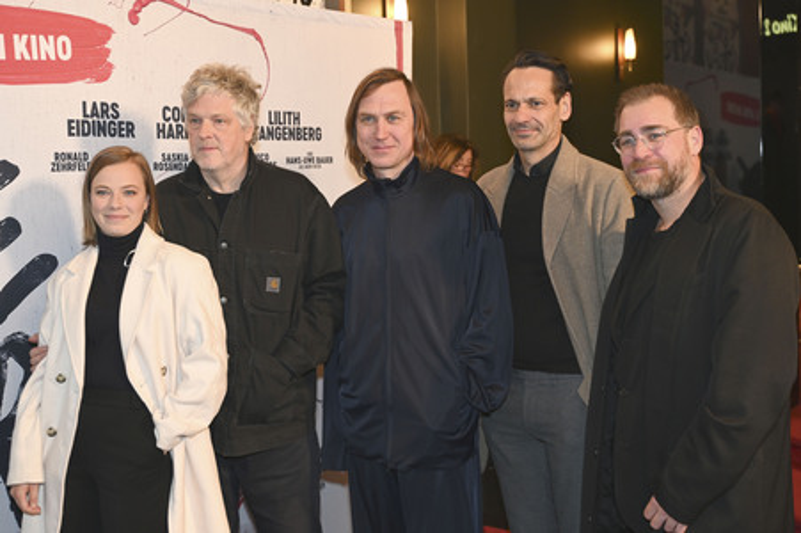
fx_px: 823
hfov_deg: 51.9
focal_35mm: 37
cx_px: 400
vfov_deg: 35.9
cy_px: 266
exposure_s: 1/200
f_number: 2.8
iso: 1000
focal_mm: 37
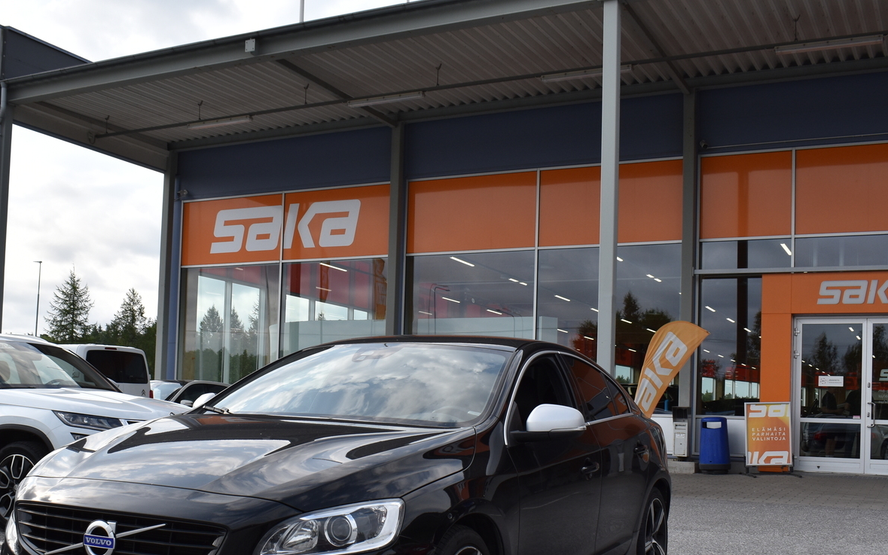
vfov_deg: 30.2
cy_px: 389
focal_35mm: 42
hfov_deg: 46.9
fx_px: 1016
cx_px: 356
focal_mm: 20
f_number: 8
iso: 200
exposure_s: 1/750
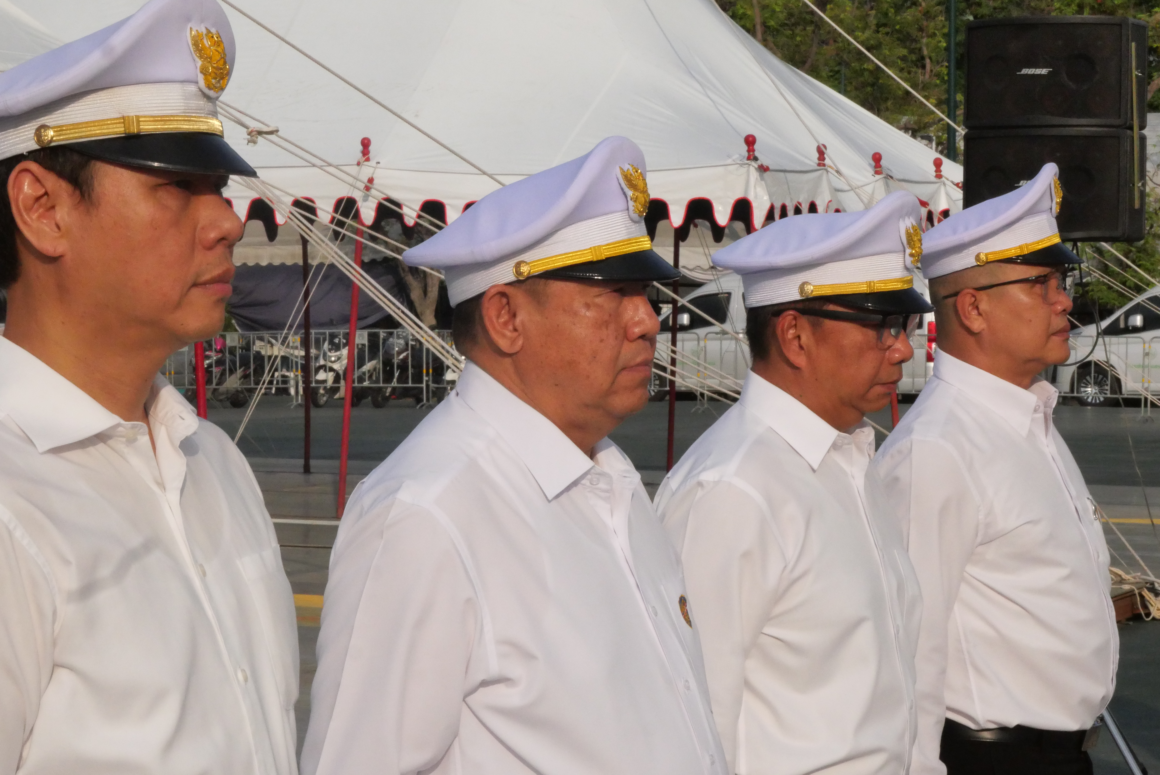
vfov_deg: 12.5
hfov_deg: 18.6
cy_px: 388
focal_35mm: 110
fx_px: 3547
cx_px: 580
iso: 3200
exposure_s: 1/2000
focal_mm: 53
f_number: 22
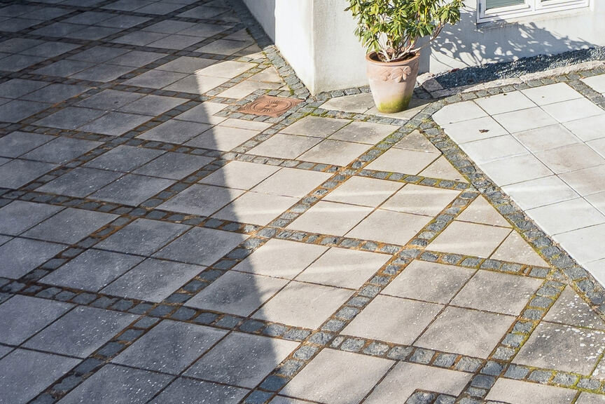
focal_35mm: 59
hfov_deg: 30.2
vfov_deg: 18.8
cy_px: -281
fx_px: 991
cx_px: 675
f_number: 5.6
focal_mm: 17
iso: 80
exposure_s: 1/160
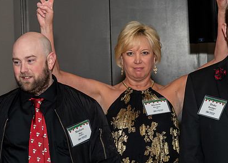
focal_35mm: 126
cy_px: 93
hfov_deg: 15.9
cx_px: 64
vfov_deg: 11.4
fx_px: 815
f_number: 5.6
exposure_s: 1/250
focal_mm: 44
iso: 400
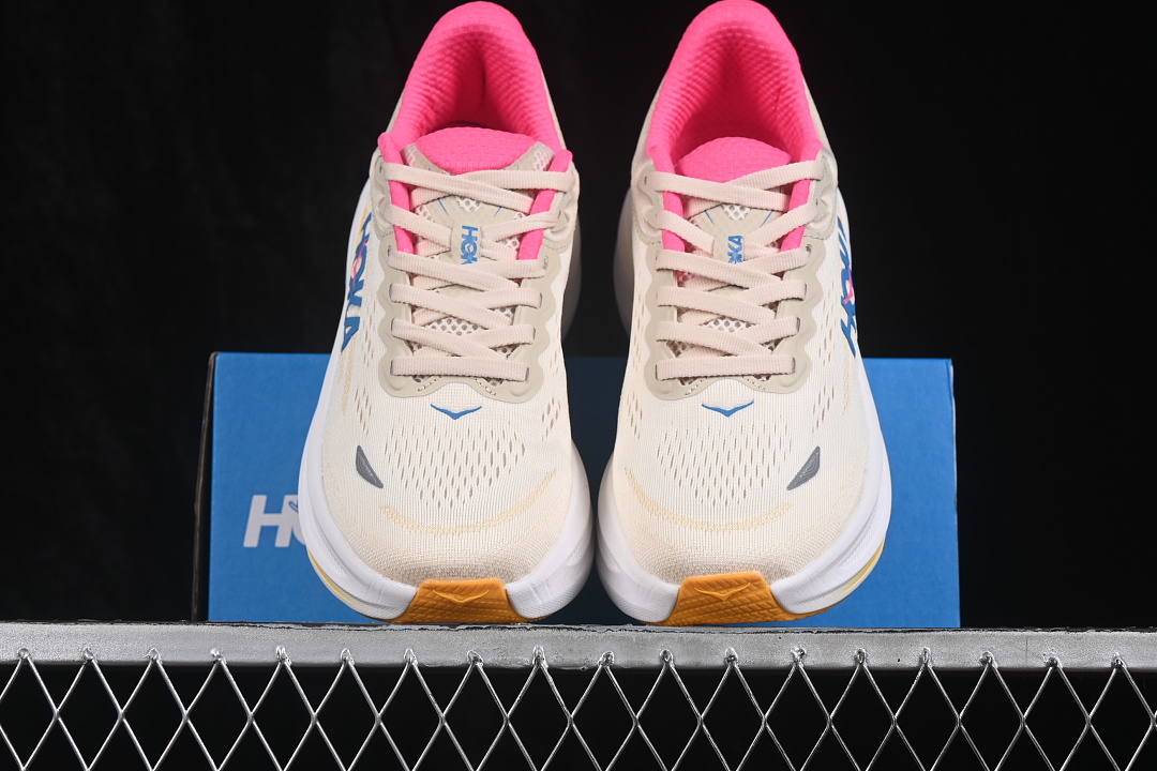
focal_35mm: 75
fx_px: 2410
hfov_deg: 27.0
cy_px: 386
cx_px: 578
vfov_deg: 18.2
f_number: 8
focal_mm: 50
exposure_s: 1/80
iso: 160
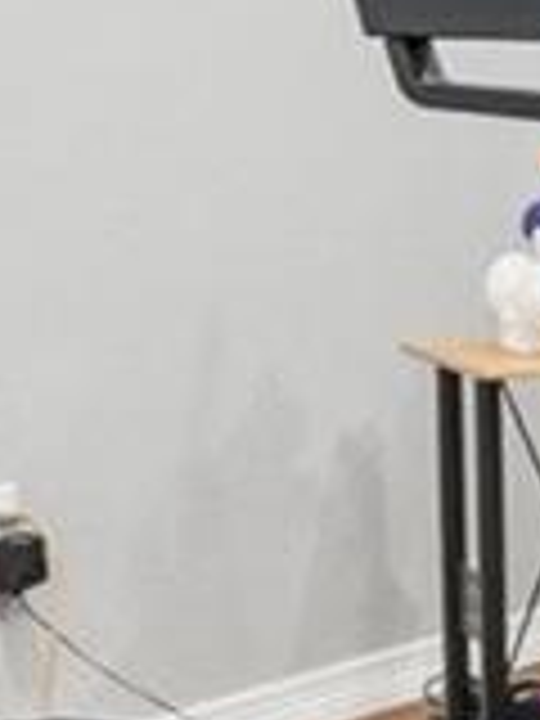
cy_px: -72
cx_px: 968
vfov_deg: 13.4
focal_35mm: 144
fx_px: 2995
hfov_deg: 9.8
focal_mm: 15
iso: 800
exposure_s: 1/2.5
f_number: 11
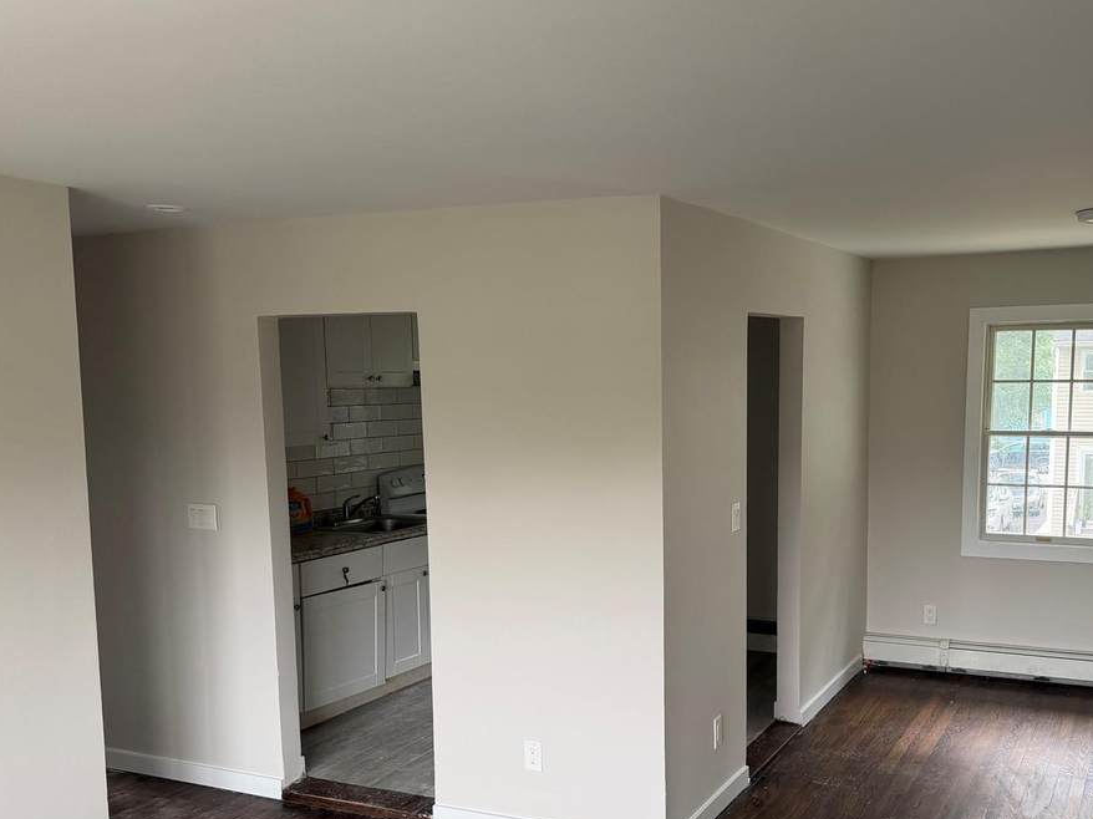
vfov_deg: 40.4
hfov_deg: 52.2
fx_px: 1105
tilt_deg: -6.2
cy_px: 517
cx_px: 671
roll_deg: +0.0
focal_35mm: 35
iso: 200
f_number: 1.78
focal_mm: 6.76
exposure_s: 1/121
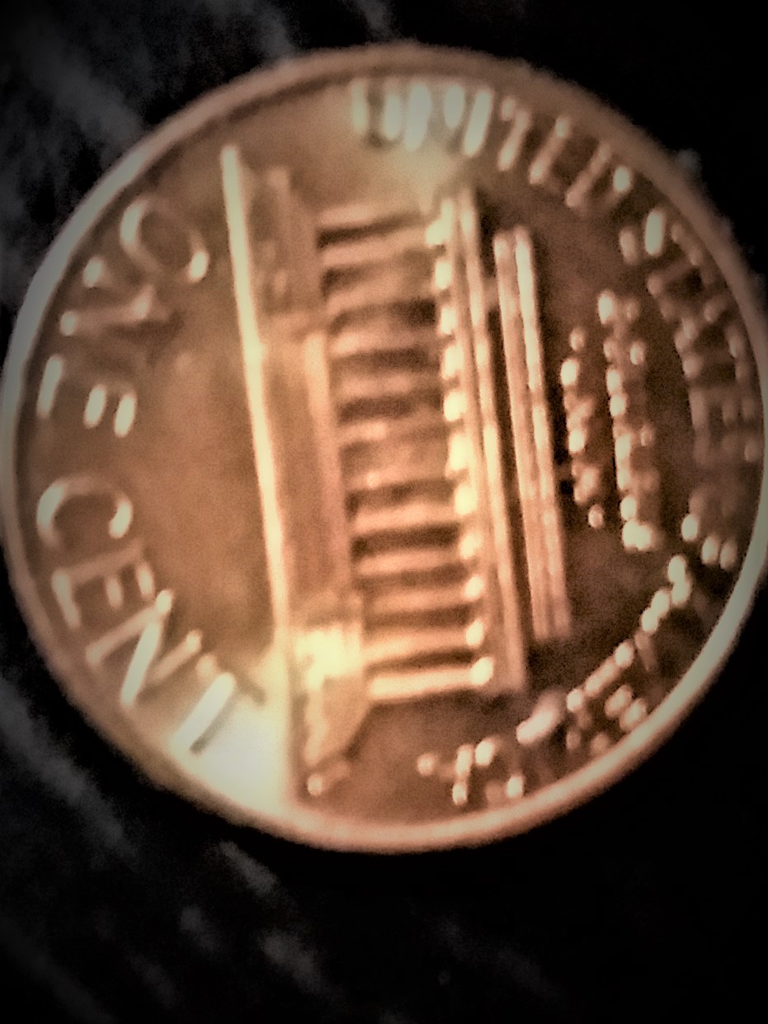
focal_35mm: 27
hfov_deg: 51.3
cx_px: 384
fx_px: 799
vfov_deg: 65.3
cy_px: 512
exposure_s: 1/11
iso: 1000
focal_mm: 2.91
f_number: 1.9
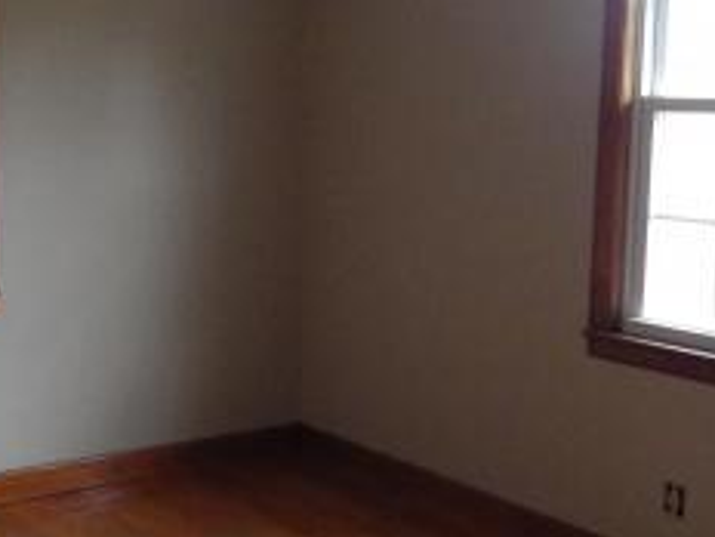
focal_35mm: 55
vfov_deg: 26.5
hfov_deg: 34.4
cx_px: 210
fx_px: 1136
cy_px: 225
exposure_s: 1/45
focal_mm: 4
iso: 640
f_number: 3.1
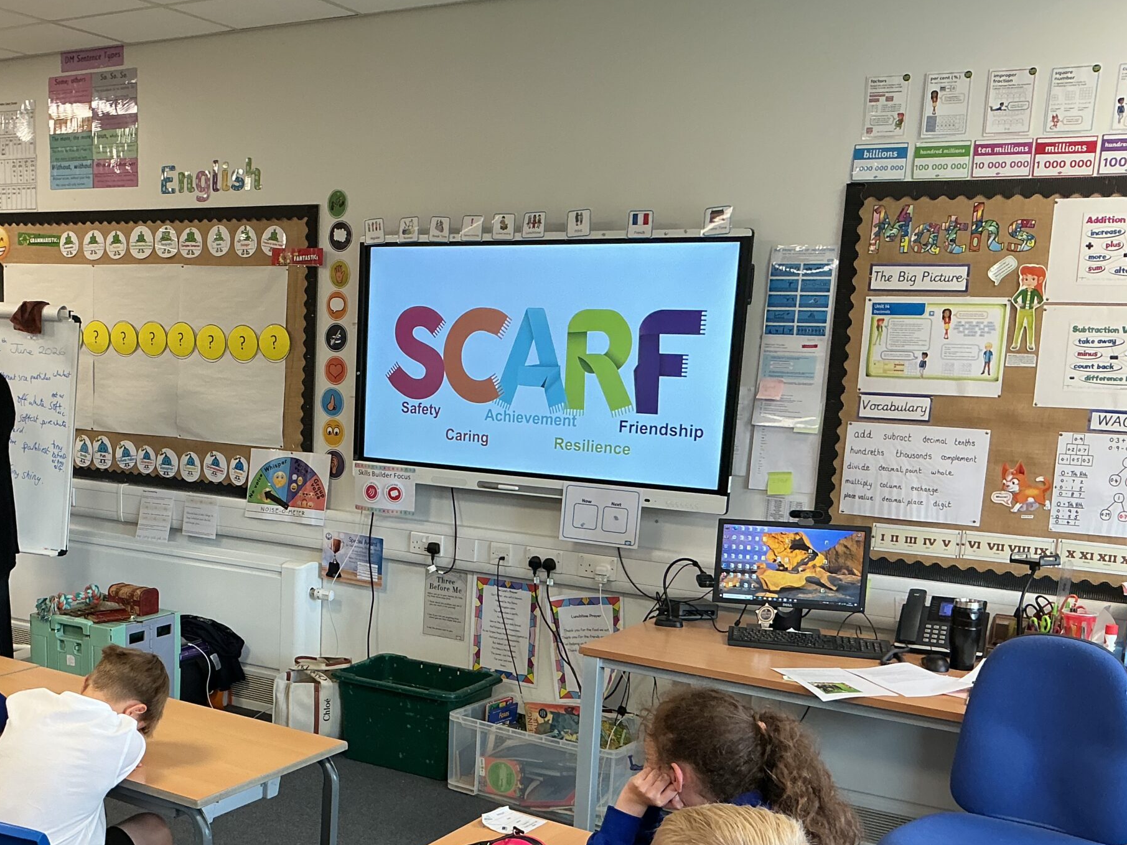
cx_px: 335
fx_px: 1335
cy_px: 590
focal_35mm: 41
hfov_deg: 44.8
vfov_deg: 34.7
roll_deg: -2.0
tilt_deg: -12.3
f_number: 1.8
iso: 80
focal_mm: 3
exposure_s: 1/60
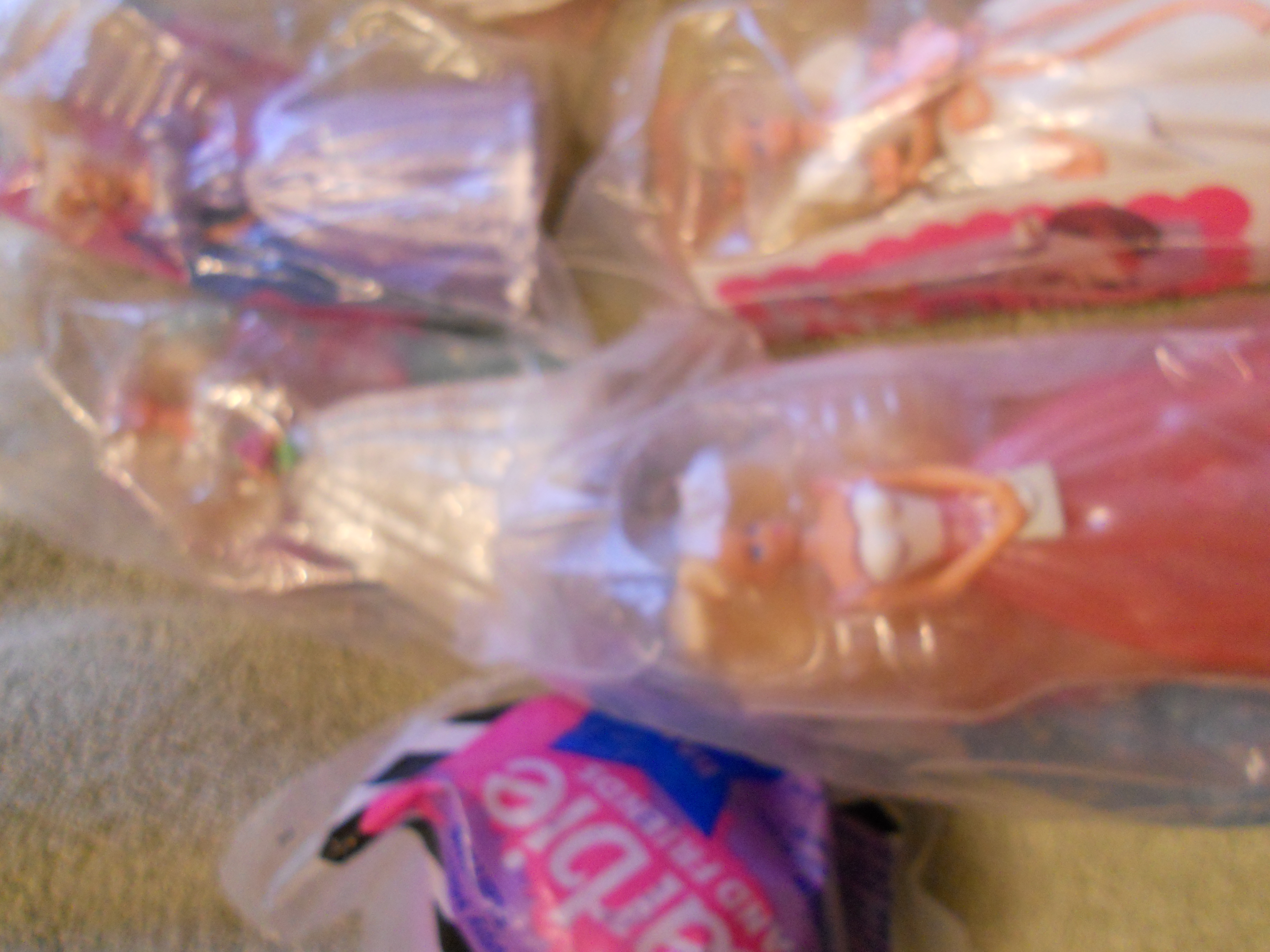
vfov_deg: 44.2
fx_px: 1174
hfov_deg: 56.8
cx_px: 635
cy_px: 476
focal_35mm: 32
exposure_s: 1/30
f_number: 3.5
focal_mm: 5.8
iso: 400
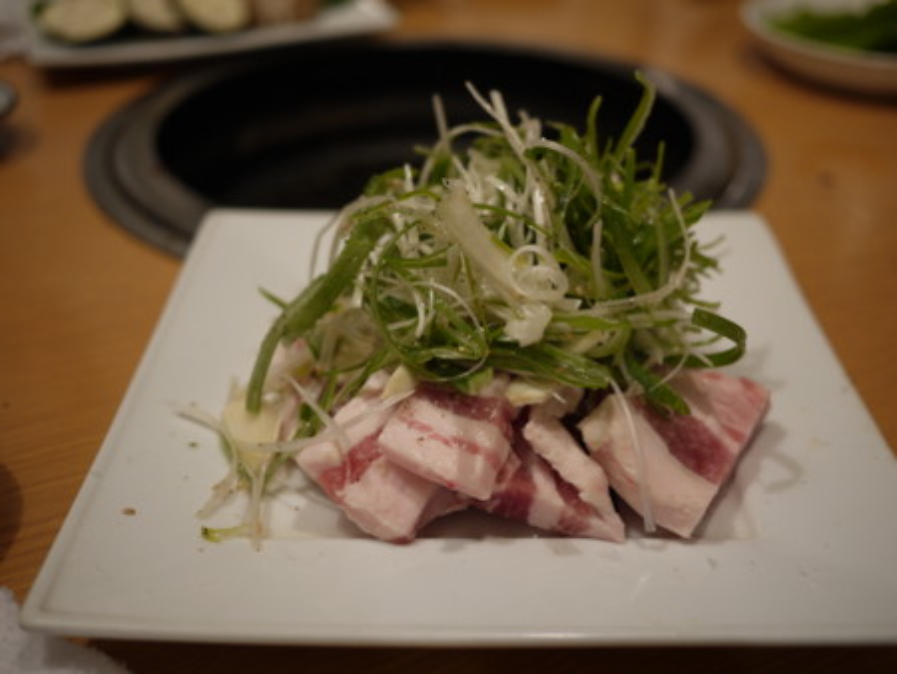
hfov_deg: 46.8
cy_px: 337
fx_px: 1037
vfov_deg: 36.0
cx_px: 448
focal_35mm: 40
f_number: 1.7
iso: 100
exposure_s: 1/50
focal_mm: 20
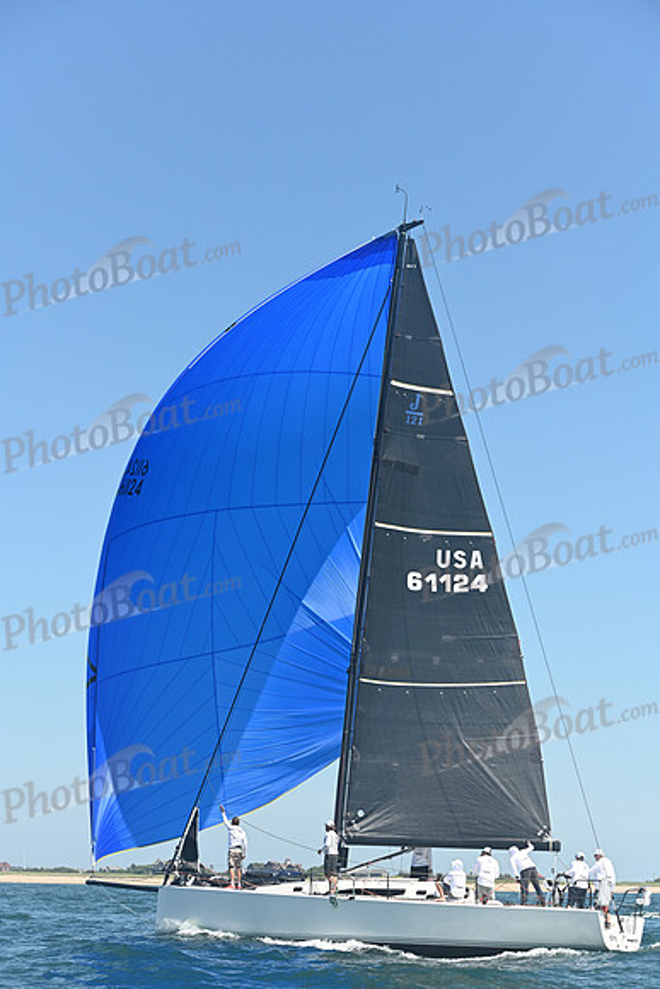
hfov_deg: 19.5
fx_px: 1924
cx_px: 330
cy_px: 494
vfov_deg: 28.8
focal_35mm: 70
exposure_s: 1/1000
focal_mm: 70
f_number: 6.3
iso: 320
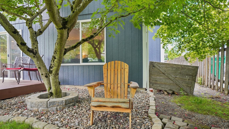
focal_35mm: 21
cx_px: 114
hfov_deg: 83.8
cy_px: 67
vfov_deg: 53.6
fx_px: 128
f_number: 8
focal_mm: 20
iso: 400
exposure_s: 1/15
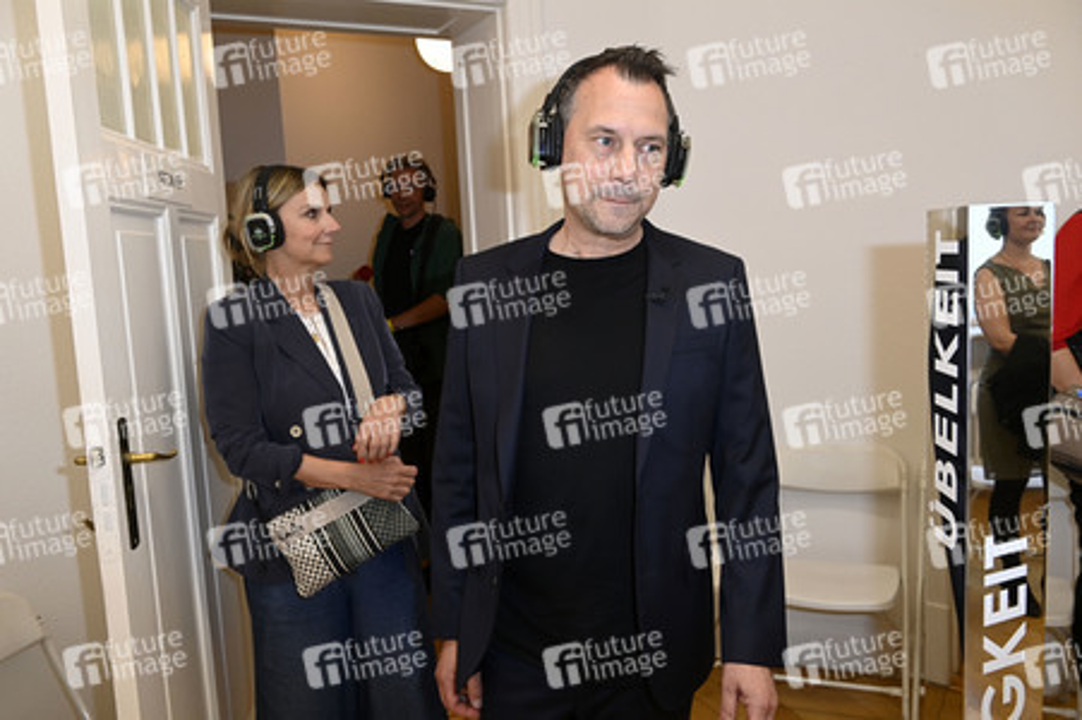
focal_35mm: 29
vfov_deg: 44.9
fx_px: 871
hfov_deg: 63.7
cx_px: 541
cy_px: 360
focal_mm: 29
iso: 2500
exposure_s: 1/125
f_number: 5.6
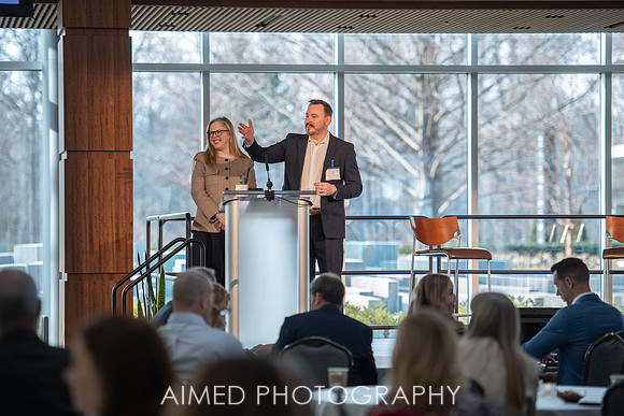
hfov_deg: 12.9
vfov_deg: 8.6
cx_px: 312
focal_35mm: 159
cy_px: 208
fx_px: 2762
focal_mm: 150
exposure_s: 1/200
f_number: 2.8
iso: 800
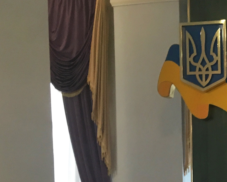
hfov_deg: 17.6
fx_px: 638
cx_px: 361
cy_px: 272
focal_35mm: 95
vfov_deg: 15.0
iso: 125
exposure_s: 1/33
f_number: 2.2
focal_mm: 4.15
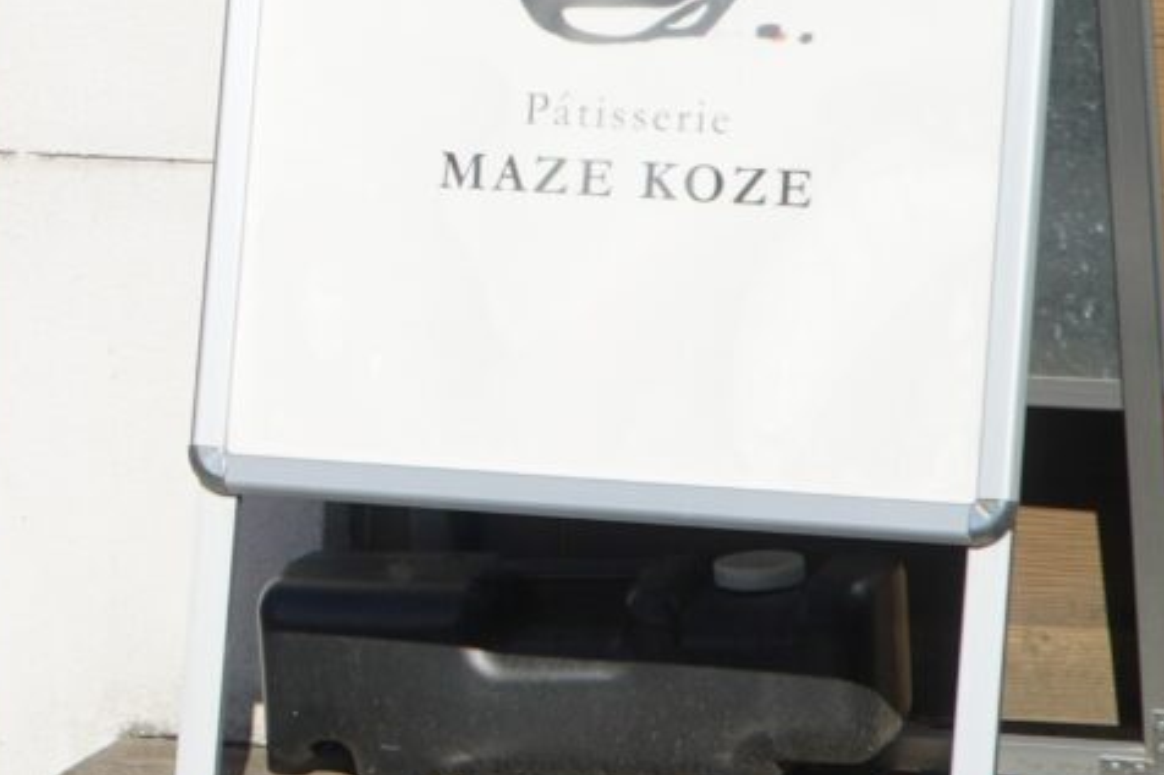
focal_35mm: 230
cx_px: -1047
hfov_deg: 8.5
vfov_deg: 6.0
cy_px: 66
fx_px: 7434
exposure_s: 1/500
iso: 100
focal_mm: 38
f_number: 6.3
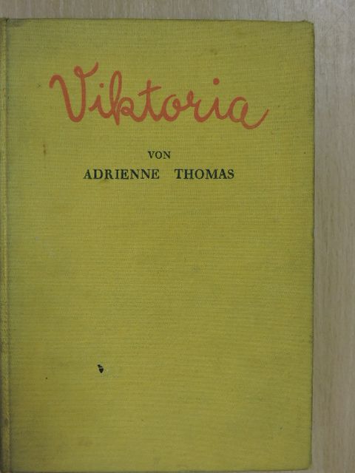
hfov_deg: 29.1
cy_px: 236
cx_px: 178
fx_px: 684
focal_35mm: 50
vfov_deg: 38.2
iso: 500
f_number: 4
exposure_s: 1/50
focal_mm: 9
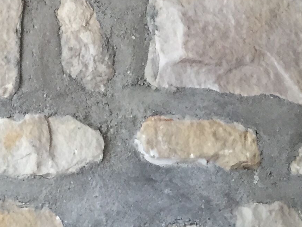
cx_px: -21
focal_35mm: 109
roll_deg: -3.0
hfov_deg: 17.5
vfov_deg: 11.8
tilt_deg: +19.1
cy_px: -256
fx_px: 951
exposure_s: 1/33
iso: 125
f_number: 2.2
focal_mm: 4.15
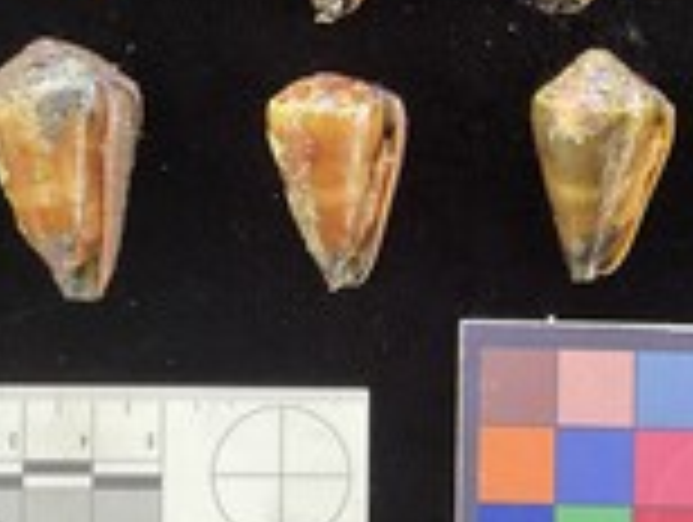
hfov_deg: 29.3
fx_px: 1323
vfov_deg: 22.2
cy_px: 160
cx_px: 342
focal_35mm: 66
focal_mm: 3
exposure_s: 1/50
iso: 100
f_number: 1.8
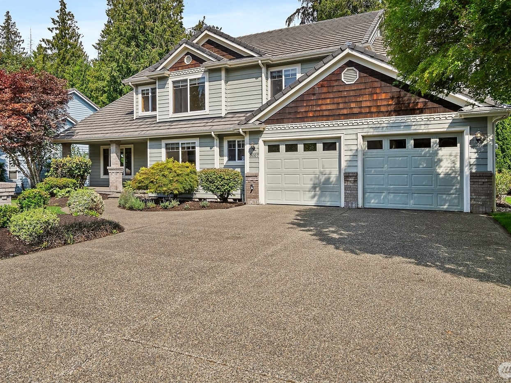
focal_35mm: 25
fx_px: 369
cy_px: 156
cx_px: 230
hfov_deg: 69.2
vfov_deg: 54.5
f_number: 8
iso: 500
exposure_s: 1/320
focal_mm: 19
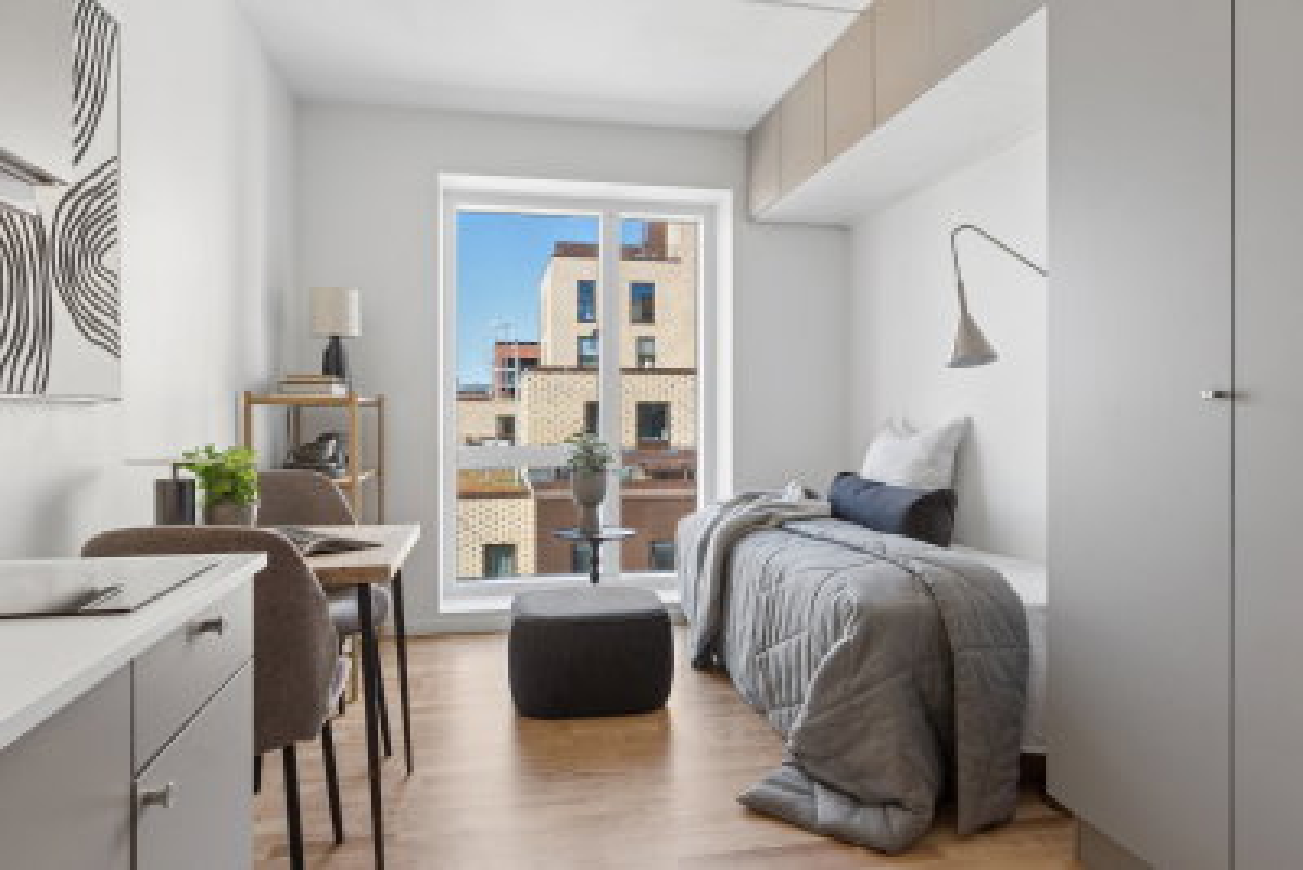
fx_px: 760
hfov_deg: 81.2
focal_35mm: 21
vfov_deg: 59.5
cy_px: 435
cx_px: 652
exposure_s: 1/25
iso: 200
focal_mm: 14
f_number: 8
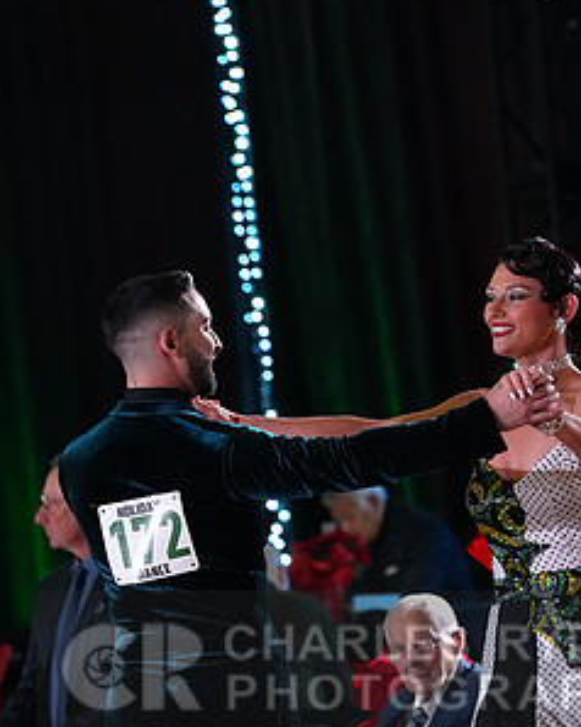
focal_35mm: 366
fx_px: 7875
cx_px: 375
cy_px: 673
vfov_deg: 5.3
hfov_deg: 4.2
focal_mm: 200
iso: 6400
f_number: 5
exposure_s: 1/400
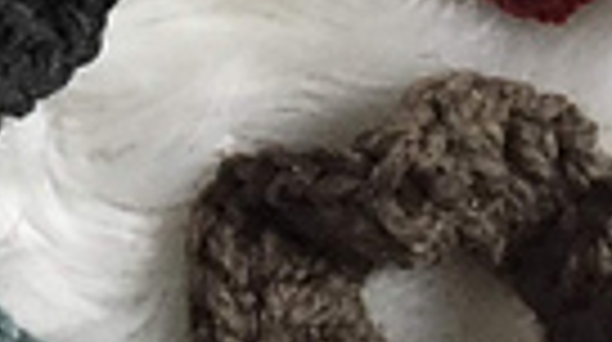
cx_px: -333
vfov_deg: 7.9
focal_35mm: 149
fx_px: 2414
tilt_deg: -86.7
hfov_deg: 13.5
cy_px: -238
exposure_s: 1/30
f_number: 2.2
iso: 250
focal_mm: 4.15
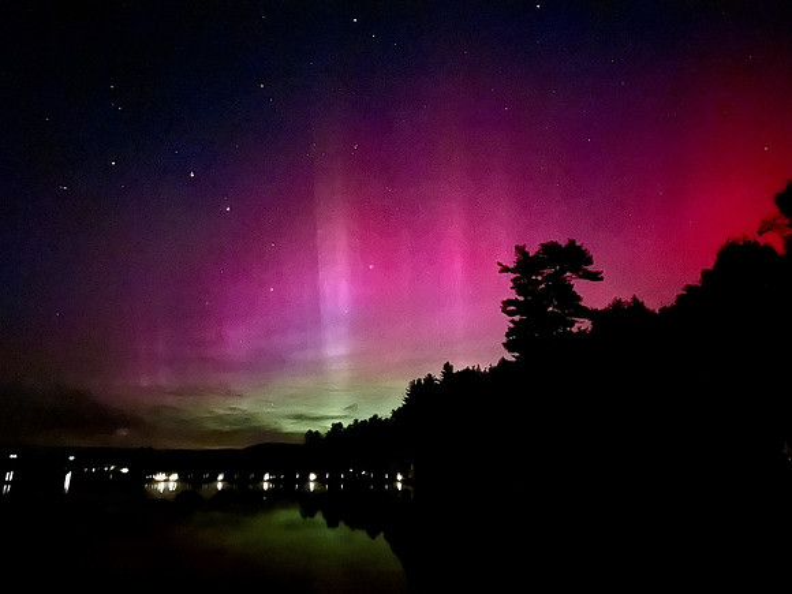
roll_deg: -1.3
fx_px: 549
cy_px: 297
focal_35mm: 24
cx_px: 396
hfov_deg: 71.6
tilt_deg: +16.8
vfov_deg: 56.8
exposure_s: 1
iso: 12500
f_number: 1.78
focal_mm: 6.86
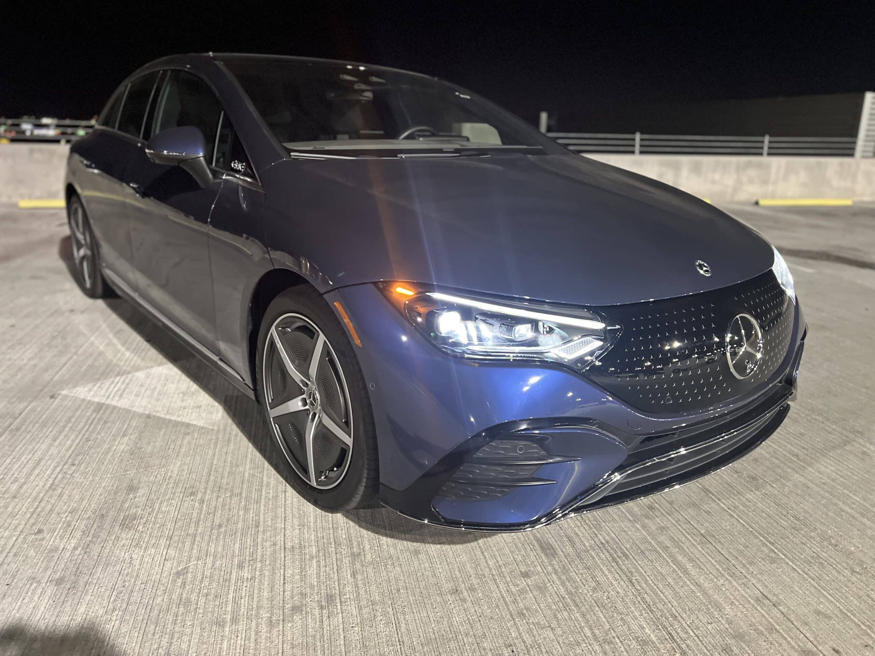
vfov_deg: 53.1
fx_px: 657
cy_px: 328
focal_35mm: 26
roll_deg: -1.0
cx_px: 438
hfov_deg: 67.3
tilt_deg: -17.5
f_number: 1.5
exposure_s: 1/37
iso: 500
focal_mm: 5.7
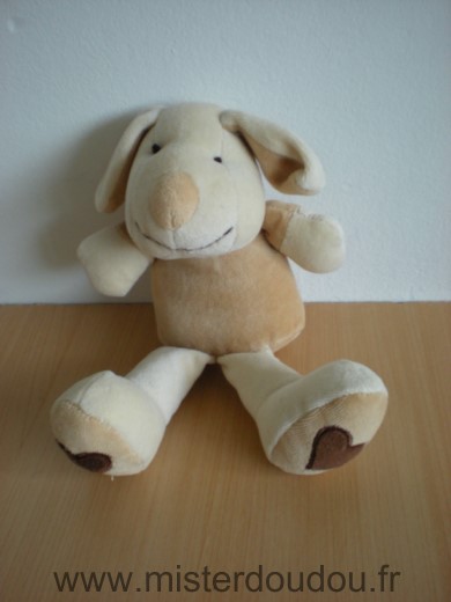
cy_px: 301
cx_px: 226
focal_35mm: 38
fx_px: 660
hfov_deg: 37.7
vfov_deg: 49.0
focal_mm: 6.3
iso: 200
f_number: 3.1
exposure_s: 1/8.1
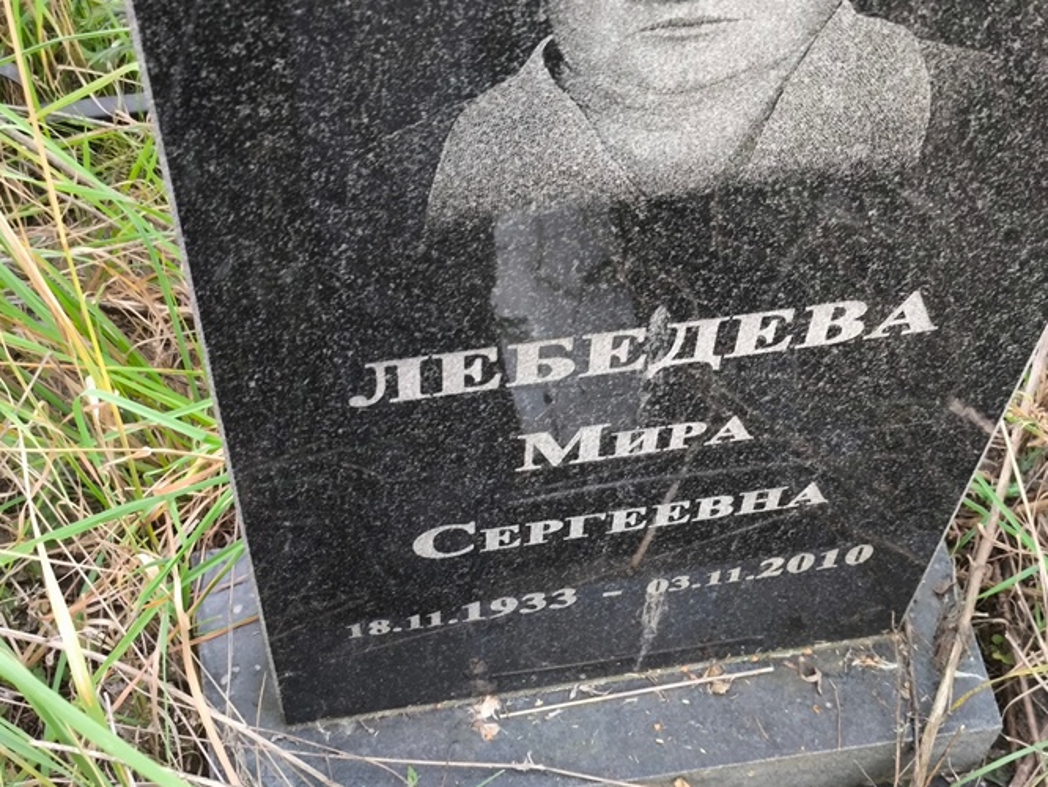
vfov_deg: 24.4
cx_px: 517
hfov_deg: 32.2
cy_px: 469
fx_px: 1817
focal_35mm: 60
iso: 320
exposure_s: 1/50
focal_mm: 4.71
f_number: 1.7
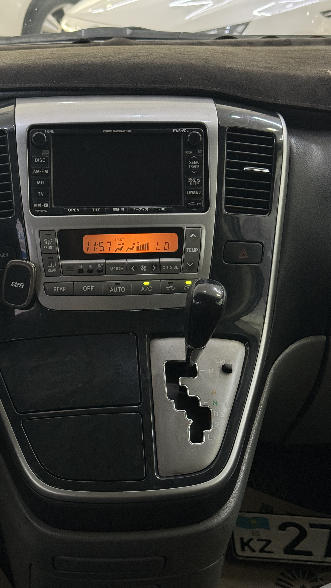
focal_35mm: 53
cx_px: 121
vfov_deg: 39.2
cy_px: 293
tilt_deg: -24.9
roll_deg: -1.1
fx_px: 827
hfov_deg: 22.6
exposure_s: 1/40
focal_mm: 6.76
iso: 400
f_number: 1.78
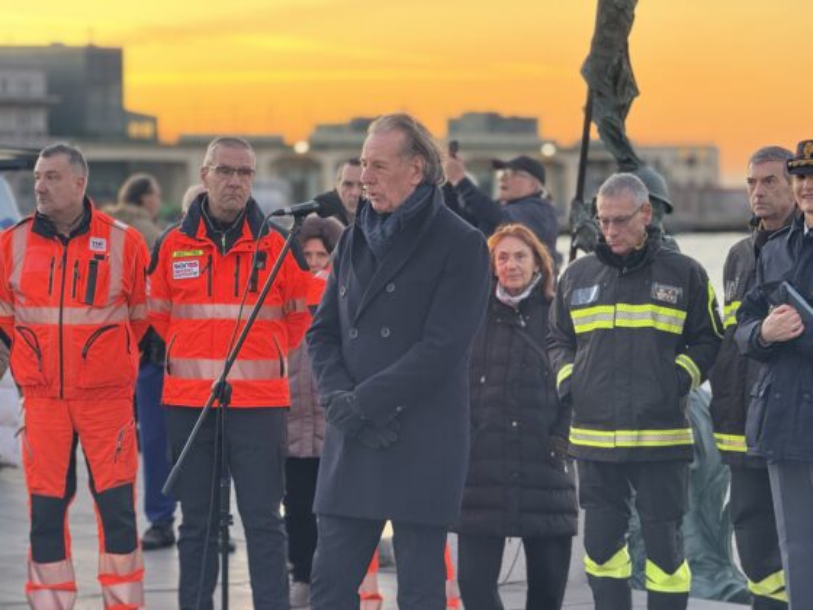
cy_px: 305
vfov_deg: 12.3
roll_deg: +0.9
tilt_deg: -1.2
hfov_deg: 16.4
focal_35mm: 120
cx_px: 406
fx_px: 2818
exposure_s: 1/60
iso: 250
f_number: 2.8
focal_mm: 15.66
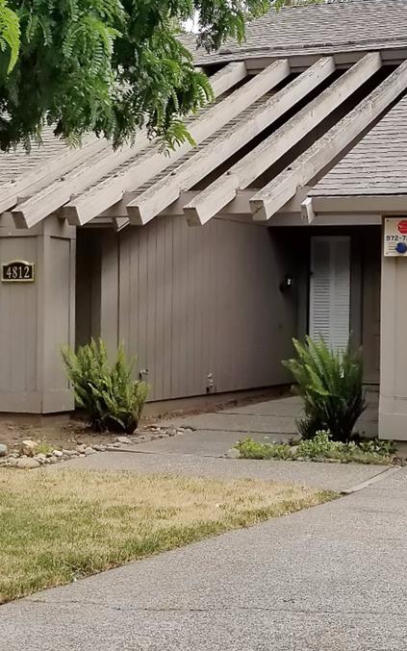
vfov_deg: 33.3
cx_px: 337
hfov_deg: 21.0
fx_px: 1083
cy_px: 243
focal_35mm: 61
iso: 50
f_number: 1.7
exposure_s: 1/1600
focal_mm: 4.25
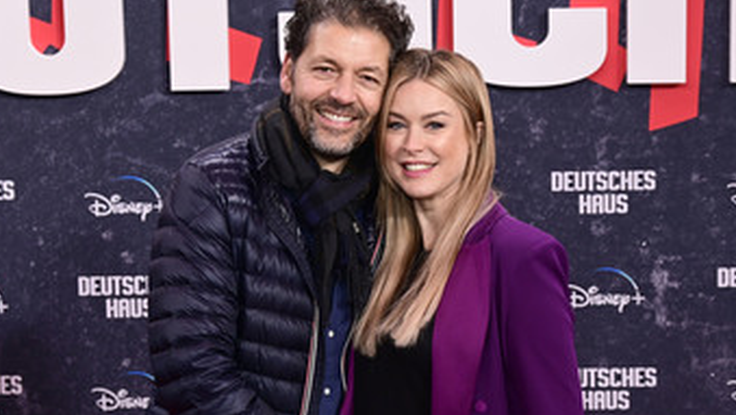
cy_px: 282
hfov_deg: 23.2
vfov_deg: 13.1
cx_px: 375
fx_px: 1796
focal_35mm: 92
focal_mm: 66
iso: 1600
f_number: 6.3
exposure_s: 1/200
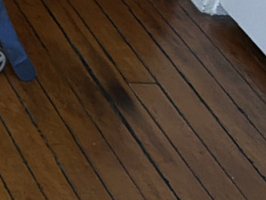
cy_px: 405
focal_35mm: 164
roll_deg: -1.5
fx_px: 1261
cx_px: -538
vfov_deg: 8.6
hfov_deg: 9.4
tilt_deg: -43.6
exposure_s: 1/95
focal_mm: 6.76
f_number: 1.78
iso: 200
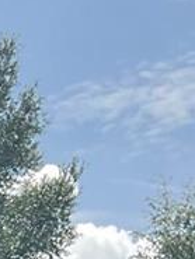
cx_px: -363
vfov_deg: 8.5
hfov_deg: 7.2
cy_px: 812
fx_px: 1410
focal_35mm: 188
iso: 16
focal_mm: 3
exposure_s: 1/1250
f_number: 1.8
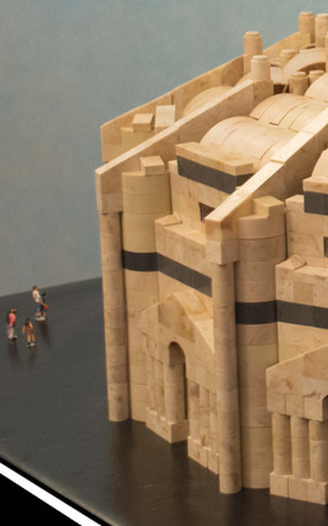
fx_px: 1895
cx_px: 589
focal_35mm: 132
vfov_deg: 15.7
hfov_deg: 9.4
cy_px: 159
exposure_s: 1/30
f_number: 4
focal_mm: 31
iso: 1800
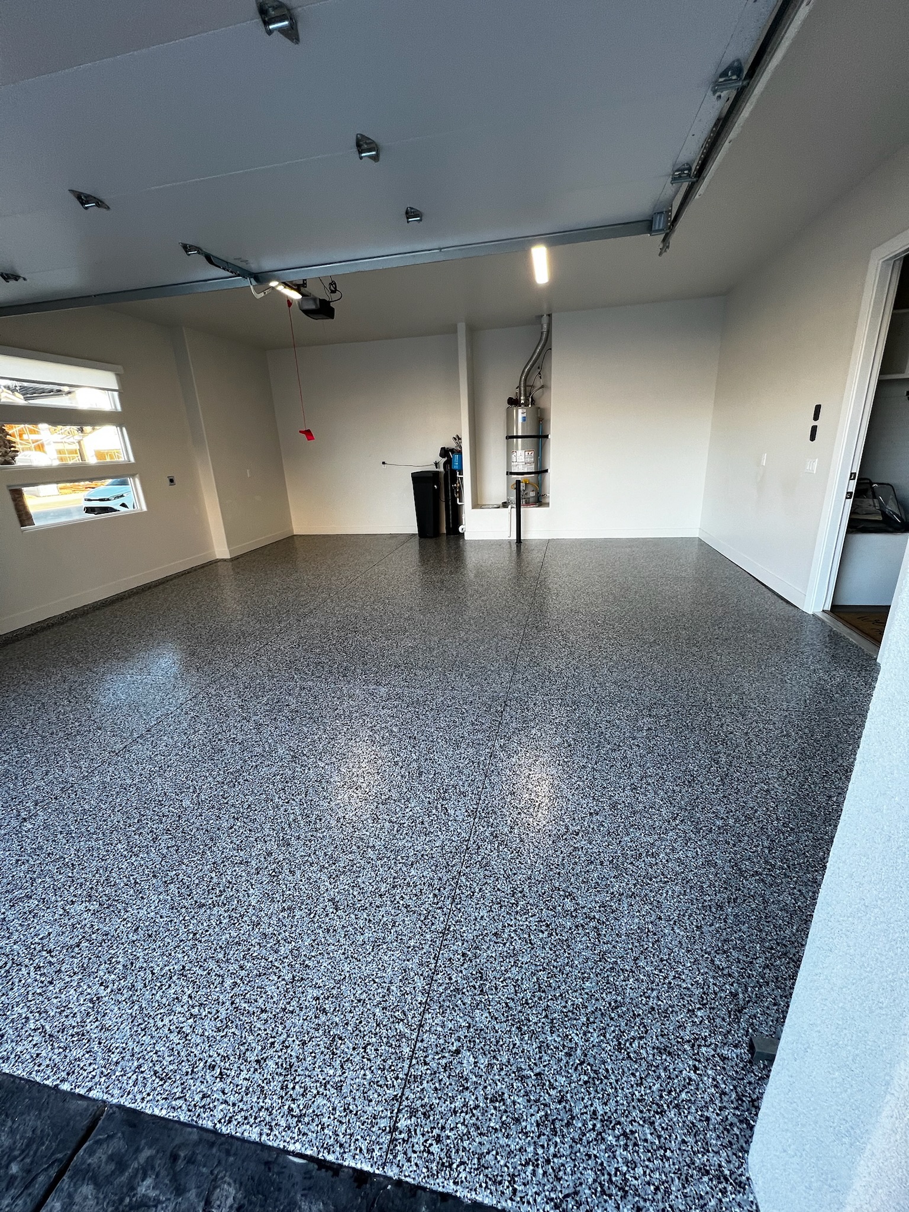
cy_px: 606
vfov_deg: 106.2
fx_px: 455
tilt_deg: -16.7
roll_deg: +2.9
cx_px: 454
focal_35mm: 13
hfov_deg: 89.9
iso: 64
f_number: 1.8
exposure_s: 1/120
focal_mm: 1.57
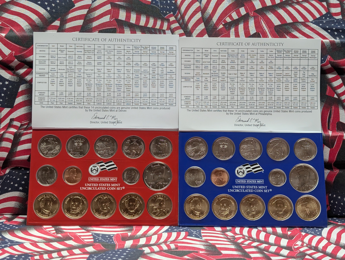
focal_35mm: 49
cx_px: 172
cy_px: 130
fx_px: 489
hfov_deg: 38.9
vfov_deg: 29.7
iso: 85
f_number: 1.68
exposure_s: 1/126
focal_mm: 6.9
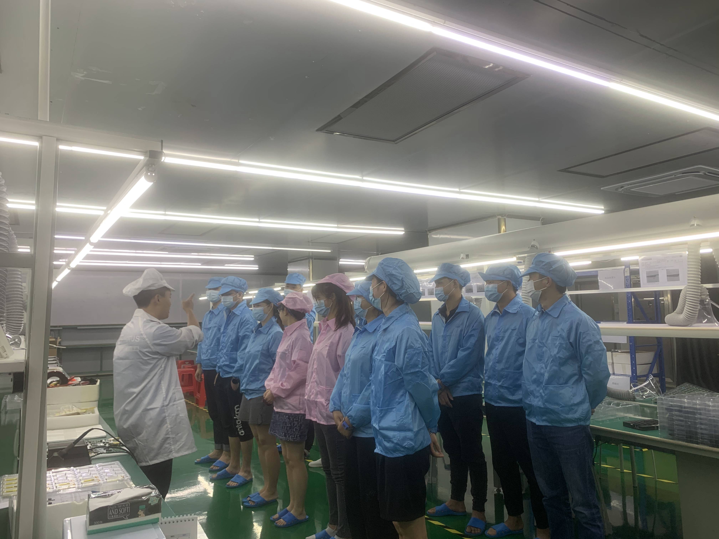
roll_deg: +0.9
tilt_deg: +3.9
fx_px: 540
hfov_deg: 67.3
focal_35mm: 26
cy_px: 270
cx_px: 360
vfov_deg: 53.1
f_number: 1.8
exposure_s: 1/100
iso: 40
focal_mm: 4.25
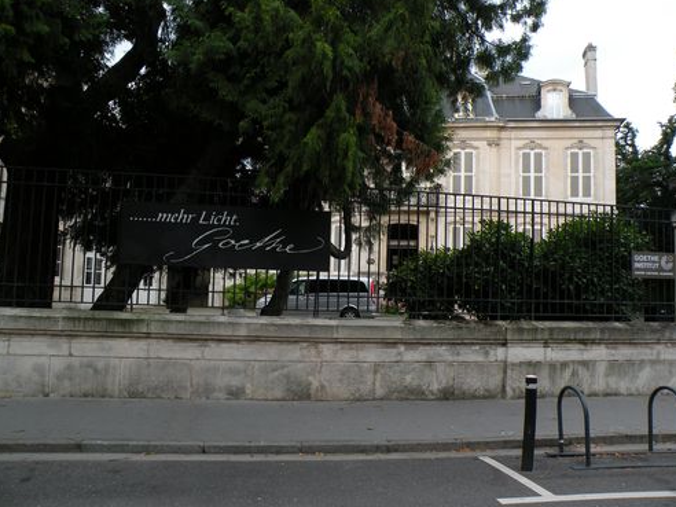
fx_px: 547
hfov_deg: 63.4
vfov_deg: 49.7
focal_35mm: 28
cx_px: 342
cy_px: 254
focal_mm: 4.7
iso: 64
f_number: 4
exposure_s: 1/98.7
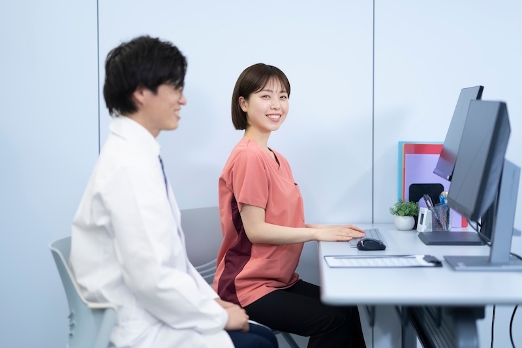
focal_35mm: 85
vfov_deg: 16.1
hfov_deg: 23.9
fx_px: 1232
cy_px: 174
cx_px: 261
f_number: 1.6
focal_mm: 85
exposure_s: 1/160
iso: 100
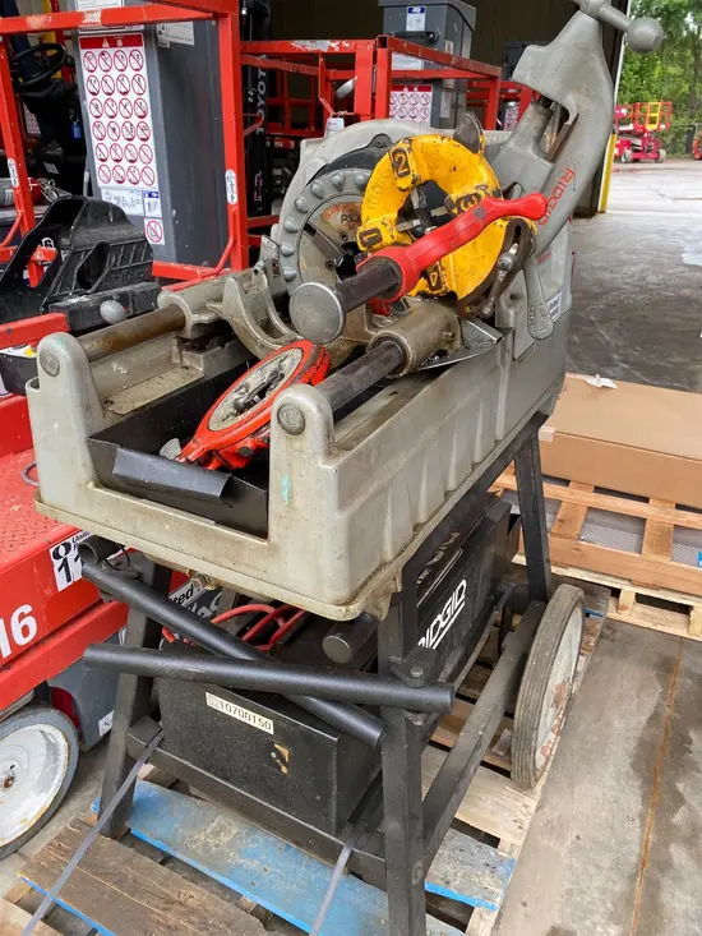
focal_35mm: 26
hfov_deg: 53.1
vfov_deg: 67.3
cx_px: 351
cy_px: 468
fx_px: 703
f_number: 1.8
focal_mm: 4.25
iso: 80
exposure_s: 1/121
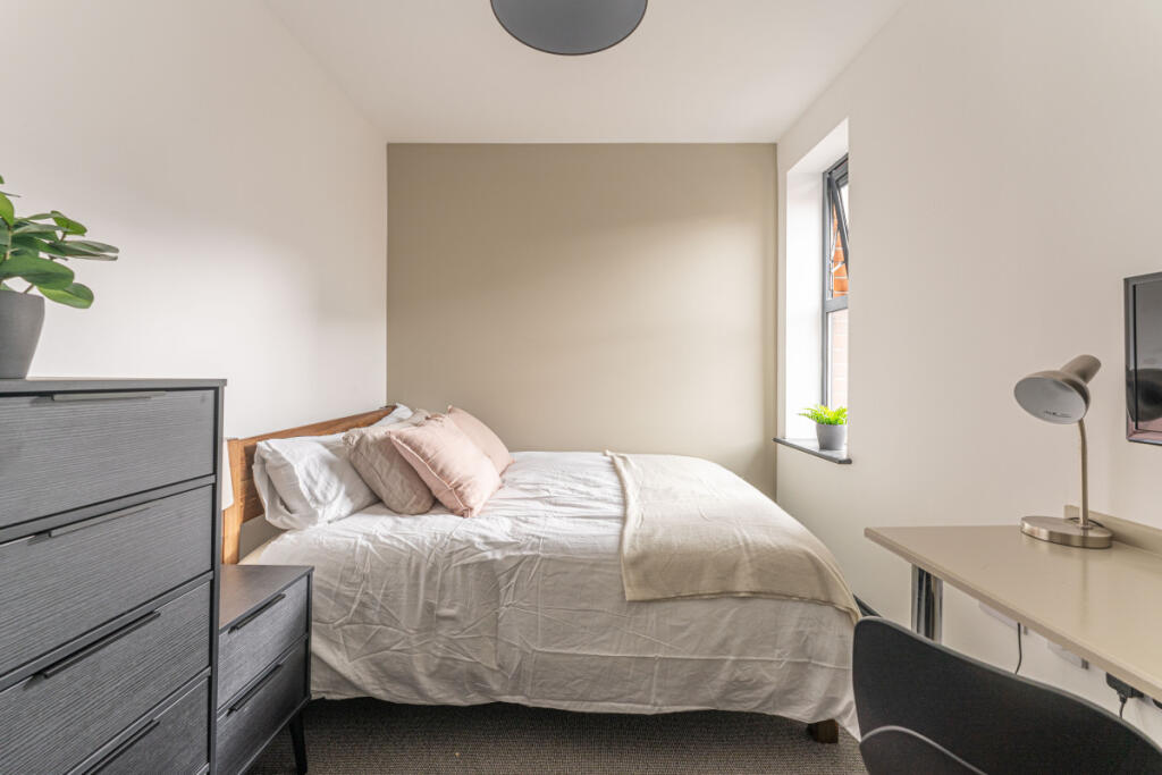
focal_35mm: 14
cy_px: 388
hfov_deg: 104.2
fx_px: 452
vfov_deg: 81.2
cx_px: 581
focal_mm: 14
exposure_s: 1/10
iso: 100
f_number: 6.3
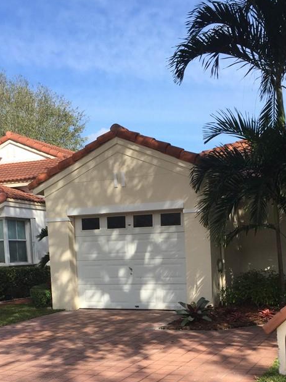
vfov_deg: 38.3
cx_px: 164
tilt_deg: -4.8
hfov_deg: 30.2
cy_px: 302
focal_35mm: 48
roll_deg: +1.2
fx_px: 529
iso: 32
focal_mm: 4.15
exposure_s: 1/1276
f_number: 2.2
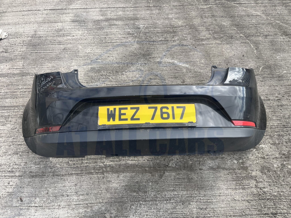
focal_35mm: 26
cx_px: 146
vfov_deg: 53.1
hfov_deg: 67.3
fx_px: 219
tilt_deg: -61.8
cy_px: 109
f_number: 1.6
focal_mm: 5.1
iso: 50
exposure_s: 1/1096
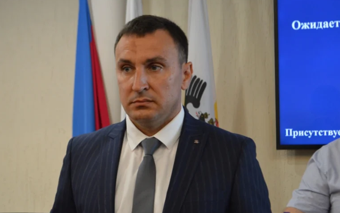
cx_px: 170
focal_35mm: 74
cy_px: 108
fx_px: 686
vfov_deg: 17.6
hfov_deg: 27.9
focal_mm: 48
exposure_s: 1/80
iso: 1600
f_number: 5.6
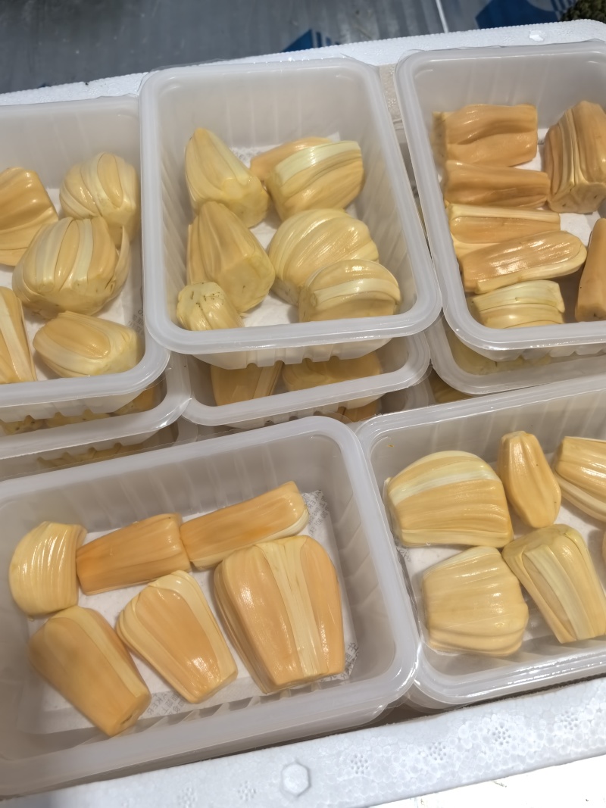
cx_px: 303
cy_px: 404
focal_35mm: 27
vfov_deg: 65.3
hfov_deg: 51.3
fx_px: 630
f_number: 2
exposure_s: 1/100
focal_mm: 6.98
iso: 250
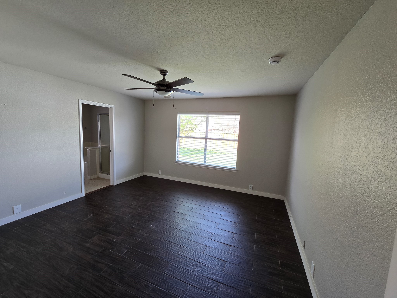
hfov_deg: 106.2
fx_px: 149
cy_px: 149
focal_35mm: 13
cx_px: 198
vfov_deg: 89.9
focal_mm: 2.2
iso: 100
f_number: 2.2
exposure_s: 1/60
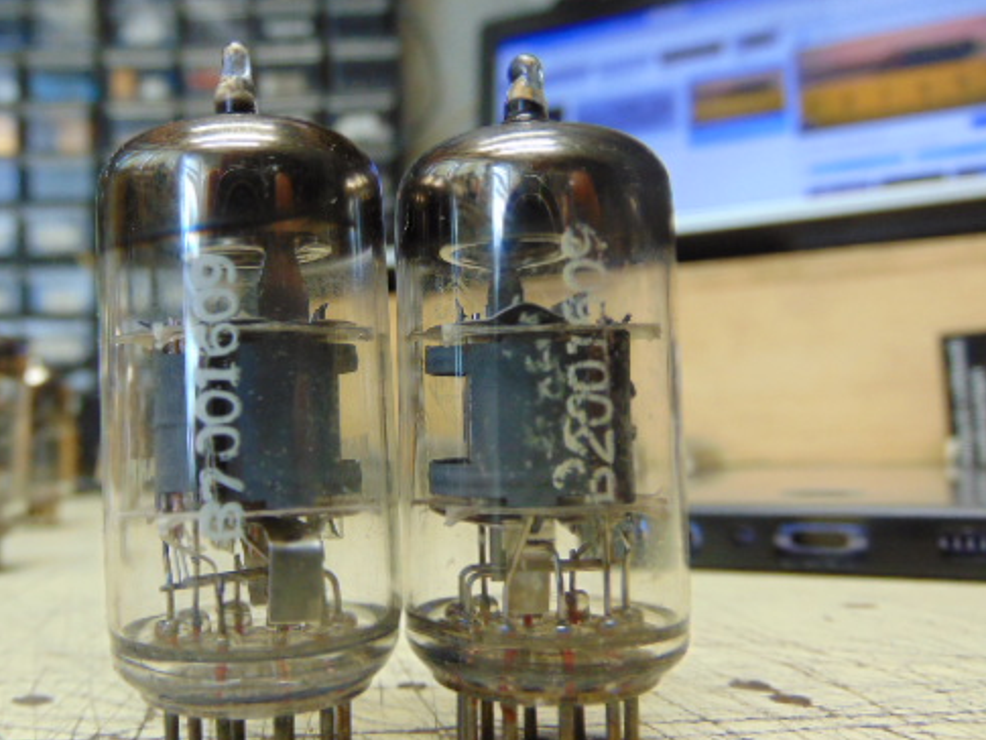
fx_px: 940
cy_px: 346
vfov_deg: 42.9
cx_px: 370
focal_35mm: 33
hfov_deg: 54.7
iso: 160
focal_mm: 4.5
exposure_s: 1/30
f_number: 3
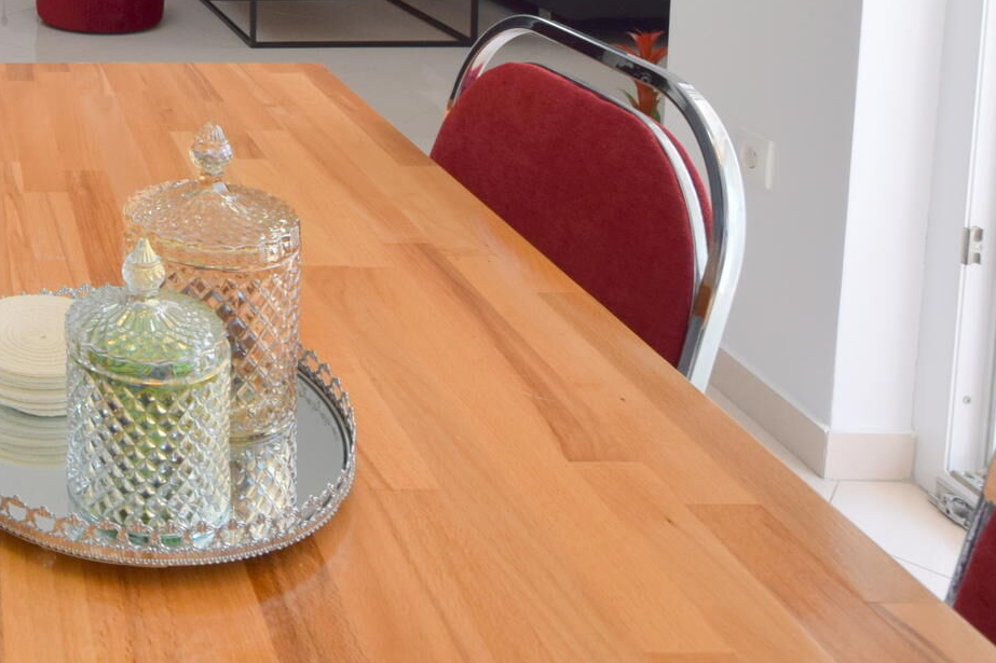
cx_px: -99
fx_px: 1079
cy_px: -178
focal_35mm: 39
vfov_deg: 28.6
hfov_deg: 40.2
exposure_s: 1/125
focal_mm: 10
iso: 400
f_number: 5.6
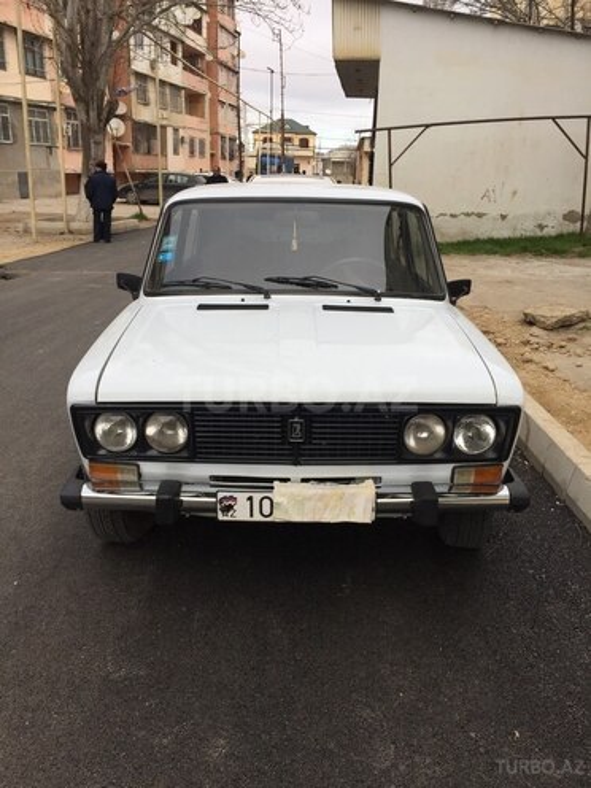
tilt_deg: -18.0
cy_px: 394
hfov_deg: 48.2
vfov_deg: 61.7
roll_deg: -0.7
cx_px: 296
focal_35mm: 29
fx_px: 660
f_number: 2.2
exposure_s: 1/565
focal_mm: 4.15
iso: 32
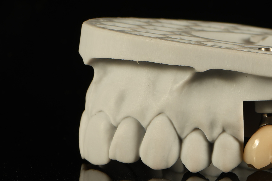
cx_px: 281
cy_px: 156
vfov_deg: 3.4
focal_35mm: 404
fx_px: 3052
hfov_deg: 5.1
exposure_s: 1/125
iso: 100
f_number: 20
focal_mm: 105
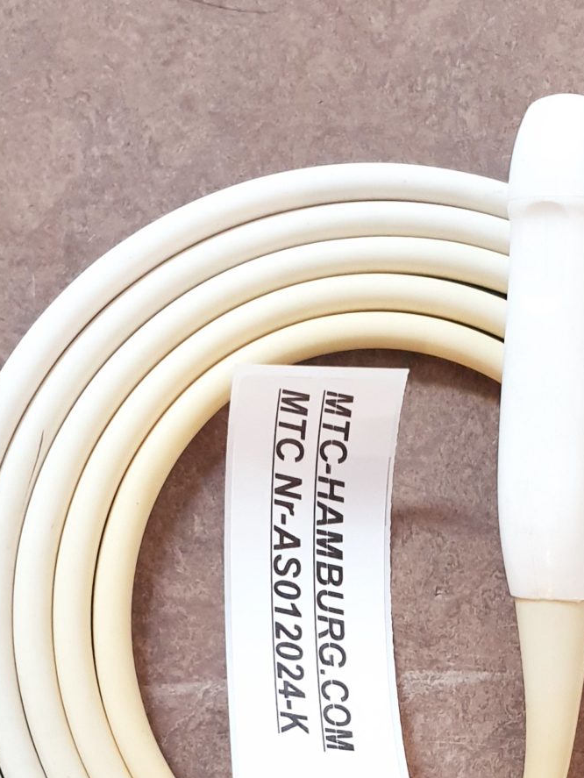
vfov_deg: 24.8
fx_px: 1686
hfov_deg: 19.3
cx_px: 527
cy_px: 772
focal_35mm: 75
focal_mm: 4.3
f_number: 1.5
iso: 200
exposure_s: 1/50
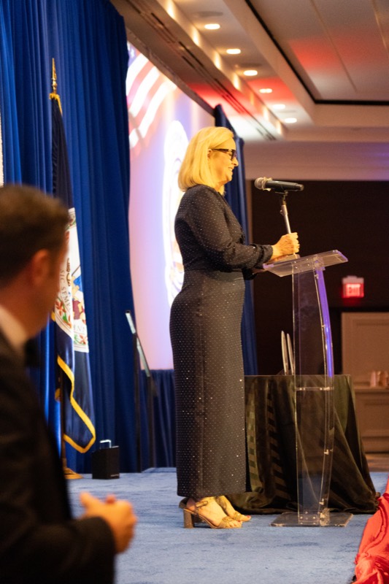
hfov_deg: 13.0
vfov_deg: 19.5
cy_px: 292
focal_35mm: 105
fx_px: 1702
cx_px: 194
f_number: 2.8
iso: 6400
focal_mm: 70
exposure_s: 1/80
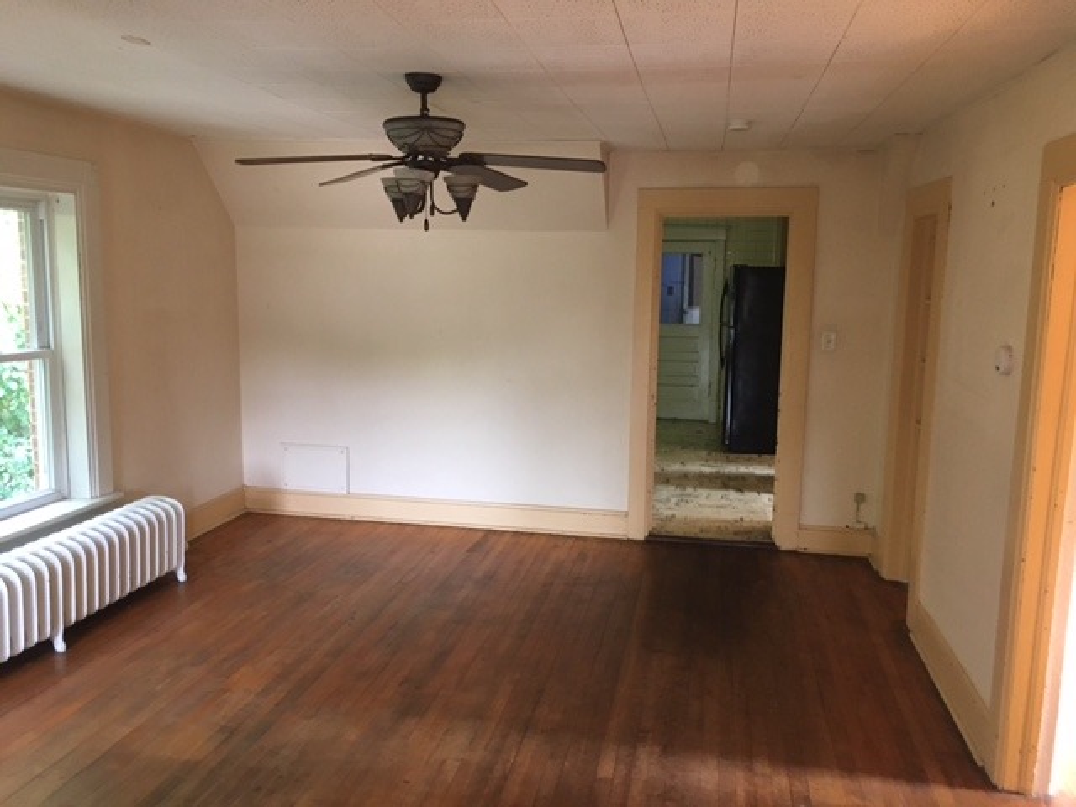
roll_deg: -1.1
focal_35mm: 29
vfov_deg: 48.2
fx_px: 901
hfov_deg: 61.7
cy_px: 404
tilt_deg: -9.3
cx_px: 538
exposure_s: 1/30
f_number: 2.2
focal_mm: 4.15
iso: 100
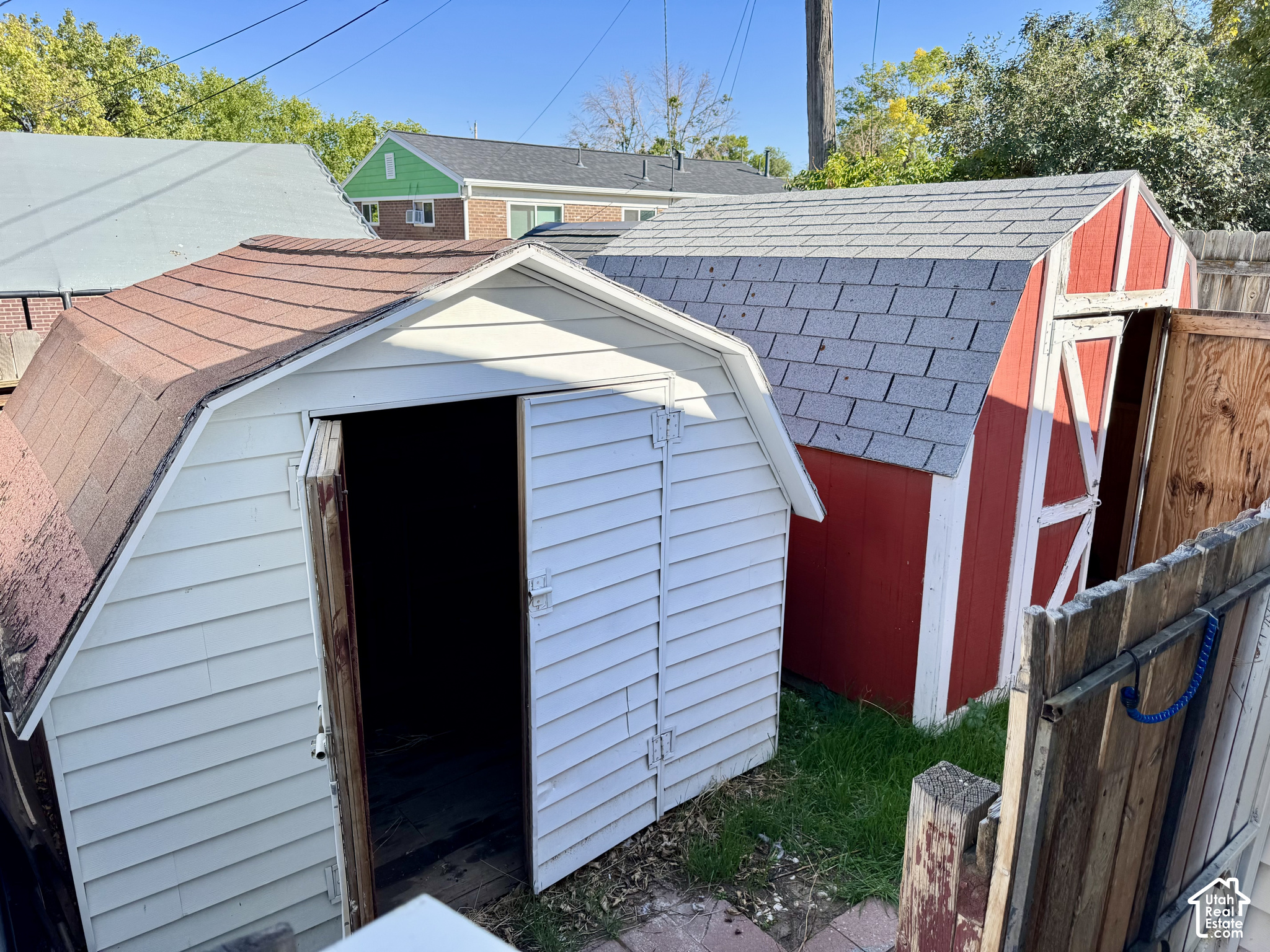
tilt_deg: -16.3
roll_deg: -1.6
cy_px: 476
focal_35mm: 24
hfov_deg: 71.6
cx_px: 635
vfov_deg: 56.8
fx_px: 881
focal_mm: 6.76
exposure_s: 1/1311
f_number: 1.78
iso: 80
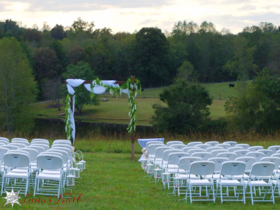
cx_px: 140
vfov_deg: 53.1
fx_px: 210
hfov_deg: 67.3
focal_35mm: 26
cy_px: 105
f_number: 1.7
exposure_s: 1/1140
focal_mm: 4.2
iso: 50
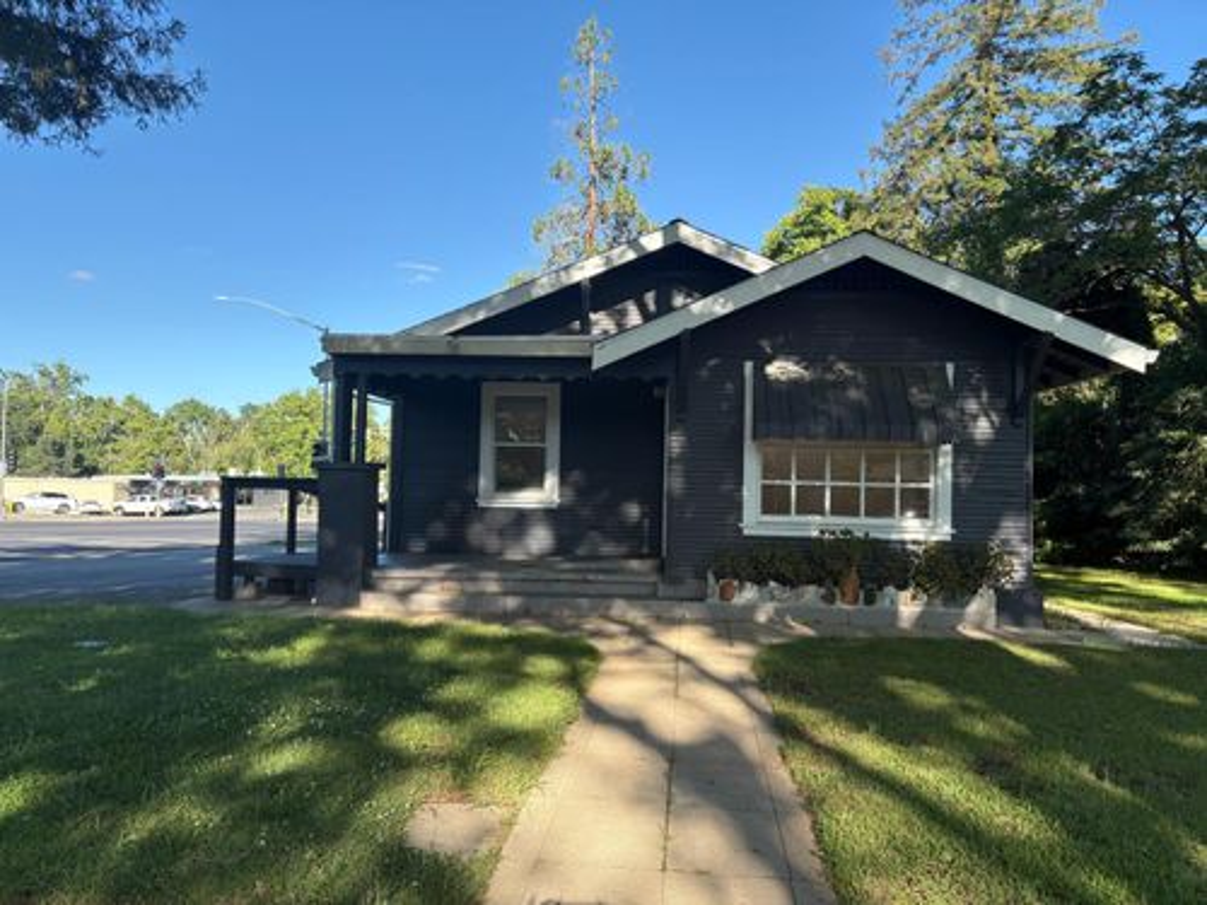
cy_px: 452
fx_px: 907
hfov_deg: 67.3
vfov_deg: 53.1
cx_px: 604
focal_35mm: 26
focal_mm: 5.96
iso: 50
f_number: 1.6
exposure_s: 1/1337
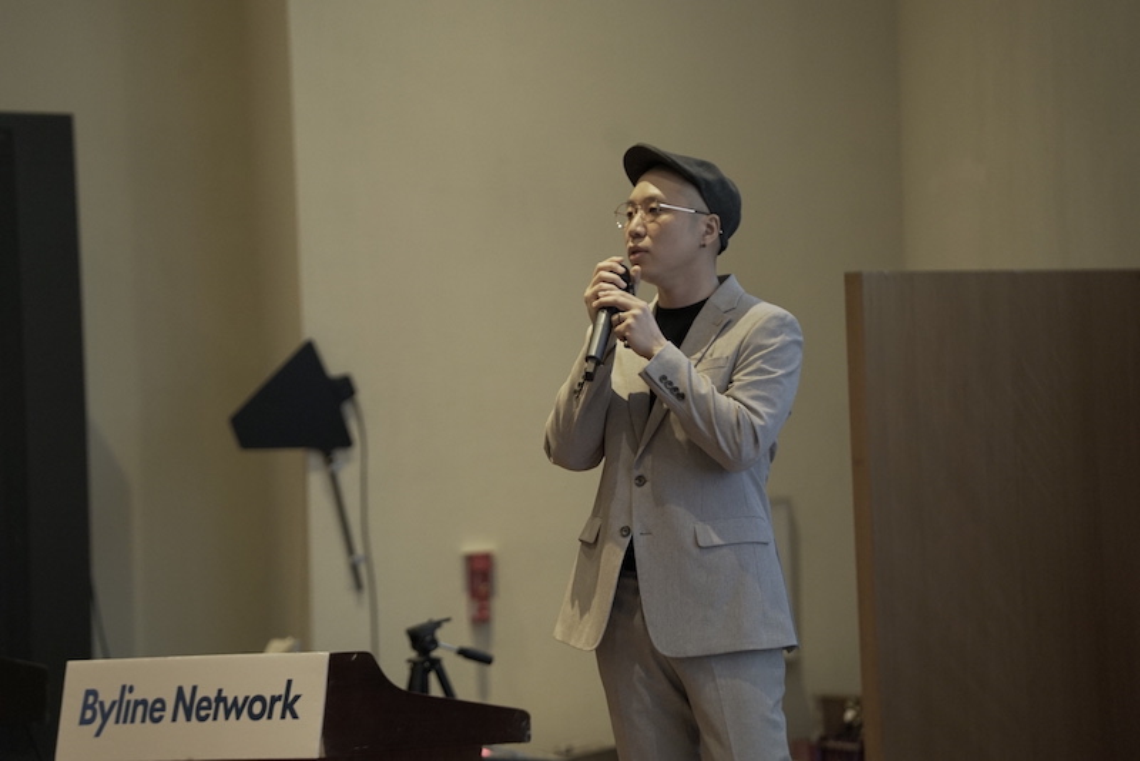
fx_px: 6335
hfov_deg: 10.3
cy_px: 380
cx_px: 570
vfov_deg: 6.9
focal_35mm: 200
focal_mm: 200
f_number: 3.5
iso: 2500
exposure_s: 1/80
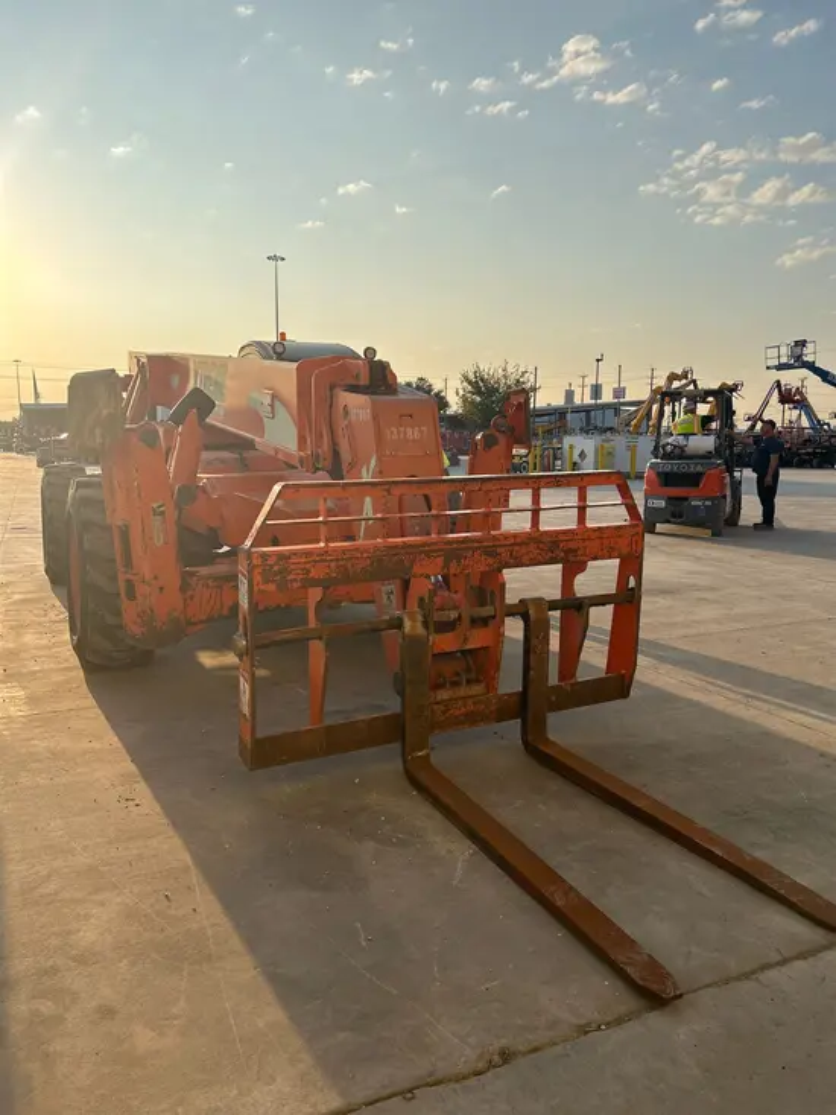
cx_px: 418
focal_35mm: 26
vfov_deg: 67.3
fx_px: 837
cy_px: 558
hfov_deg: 53.1
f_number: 1.5
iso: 50
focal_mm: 5.7
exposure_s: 1/4630
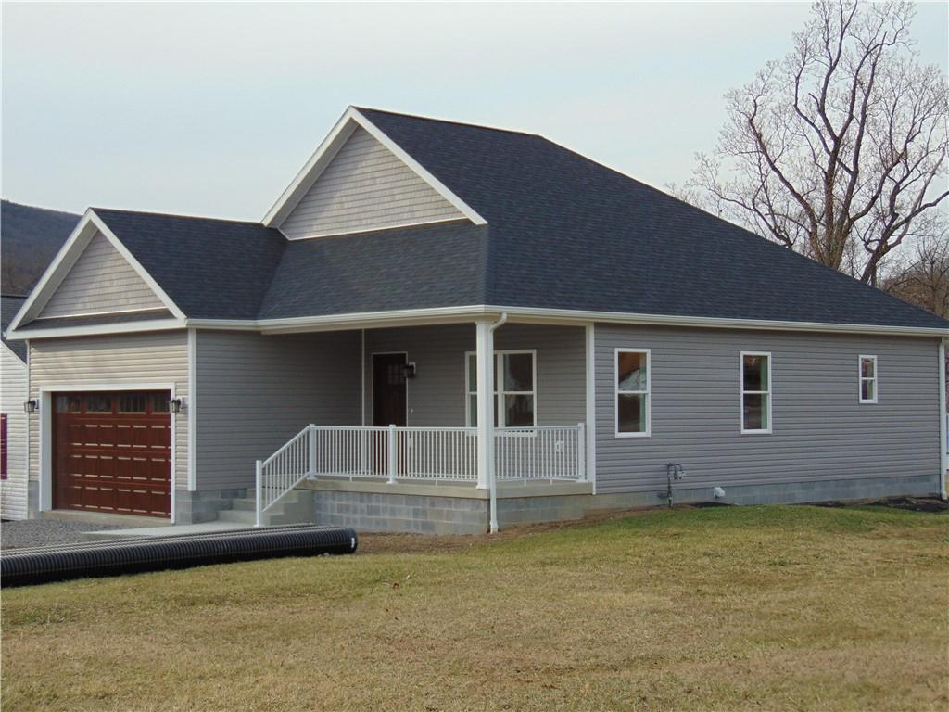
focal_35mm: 60
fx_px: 1645
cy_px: 356
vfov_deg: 24.4
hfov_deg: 32.2
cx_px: 474
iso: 80
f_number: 3.6
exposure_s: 1/320
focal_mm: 10.8
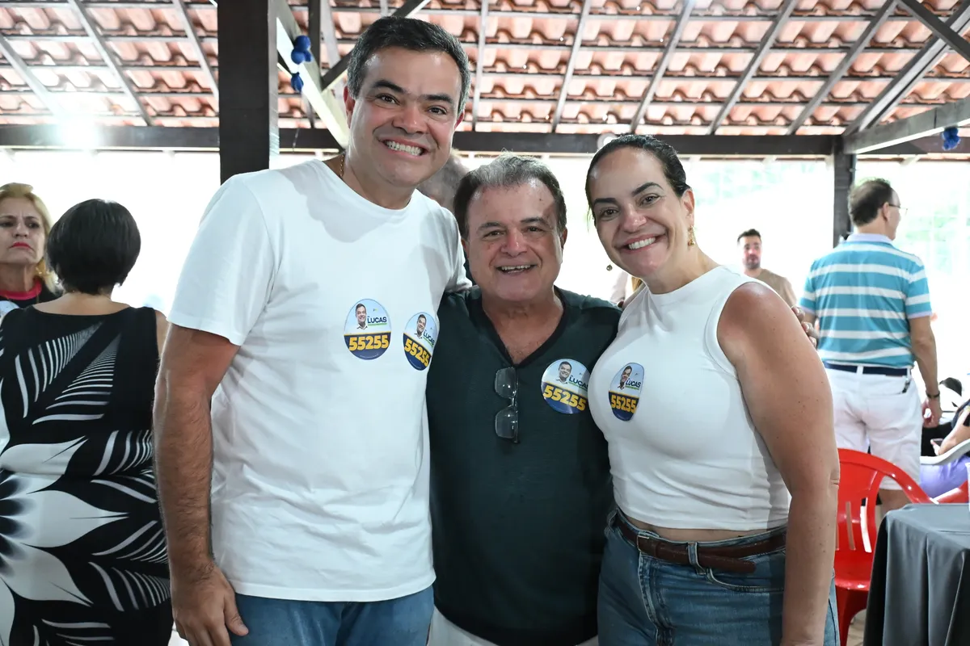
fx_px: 1051
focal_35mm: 39
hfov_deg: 49.6
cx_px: 485
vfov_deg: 34.2
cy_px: 323
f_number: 5
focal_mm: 26
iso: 5000
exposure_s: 1/100
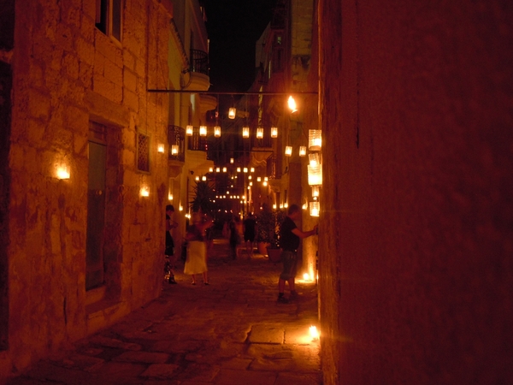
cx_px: 256
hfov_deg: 60.0
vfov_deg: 46.8
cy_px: 192
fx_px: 445
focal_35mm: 30
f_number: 3.5
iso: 400
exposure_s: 1
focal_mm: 5.4
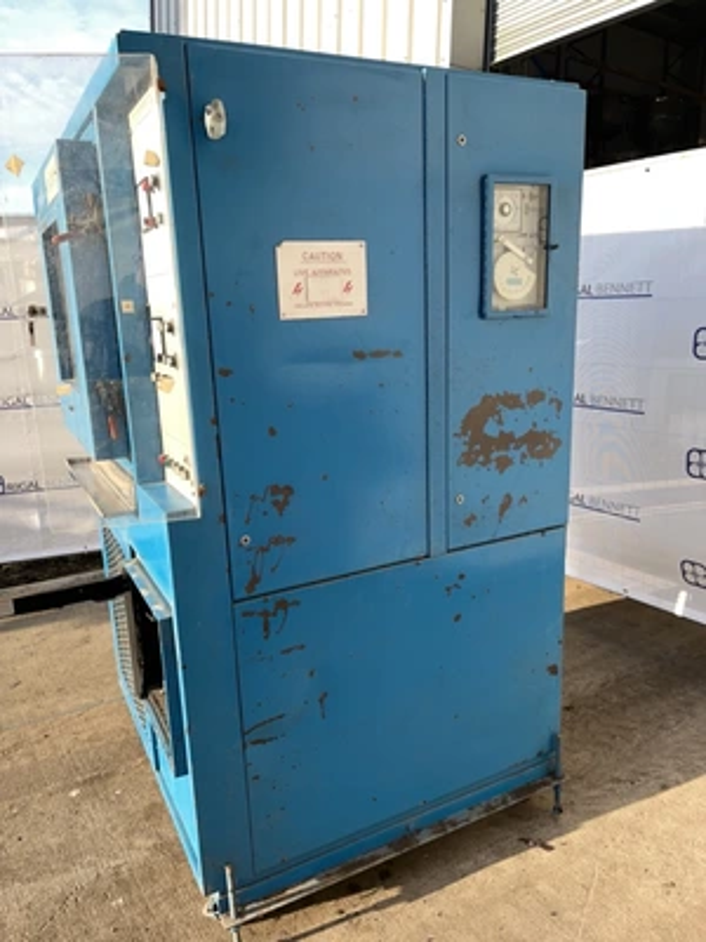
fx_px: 707
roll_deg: -0.8
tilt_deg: -11.5
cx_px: 353
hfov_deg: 53.1
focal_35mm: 26
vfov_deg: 67.3
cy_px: 471
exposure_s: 1/816
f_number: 1.6
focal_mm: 5.1
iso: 40
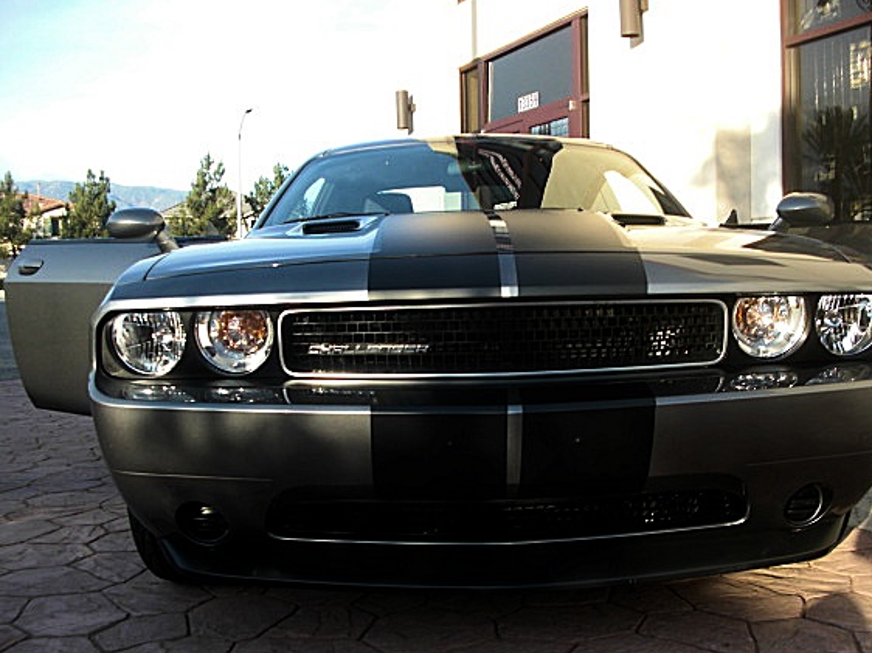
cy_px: 365
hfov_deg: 45.7
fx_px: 1032
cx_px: 472
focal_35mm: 41
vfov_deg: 35.1
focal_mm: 6.3
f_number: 2.8
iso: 50
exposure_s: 1/160
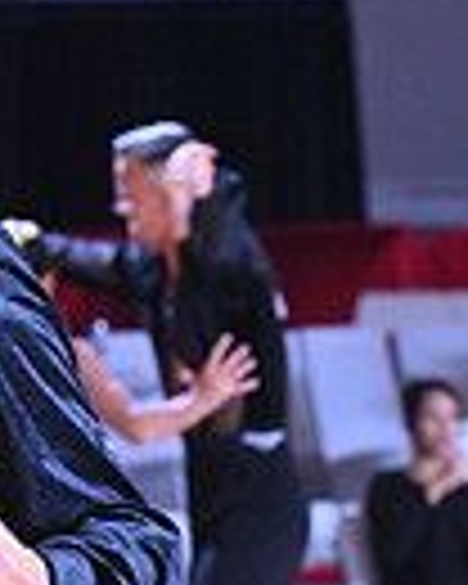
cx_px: -137
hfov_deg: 3.4
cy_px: 842
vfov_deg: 4.2
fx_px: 7947
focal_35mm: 459
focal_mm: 110
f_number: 7.1
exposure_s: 1/400
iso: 4000
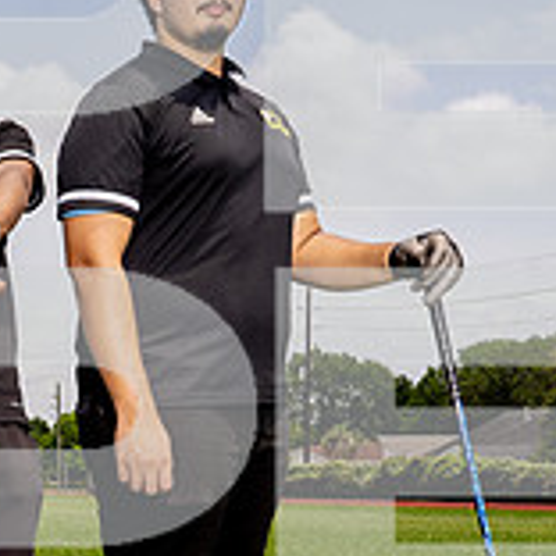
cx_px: -221
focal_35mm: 79
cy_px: 458
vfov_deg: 21.6
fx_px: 1436
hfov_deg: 19.7
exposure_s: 1/250
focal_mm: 25
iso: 100
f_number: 10
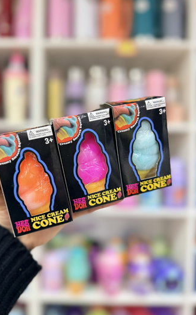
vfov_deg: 70.4
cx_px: 85
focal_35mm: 26
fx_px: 222
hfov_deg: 47.4
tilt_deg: -1.0
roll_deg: -1.0
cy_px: 159
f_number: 1.78
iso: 400
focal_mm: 6.76
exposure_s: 1/50
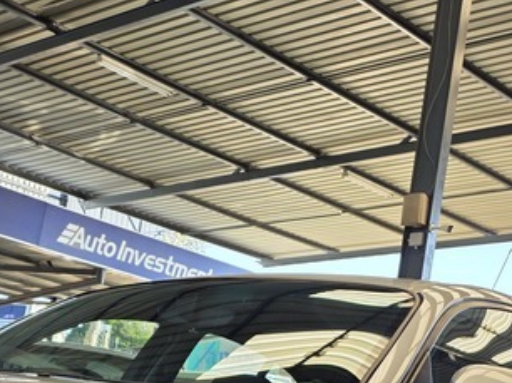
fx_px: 1138
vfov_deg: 17.9
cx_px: -5
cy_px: 500
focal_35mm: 77
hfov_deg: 24.2
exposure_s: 1/107
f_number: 1.7
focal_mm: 6.25
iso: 12
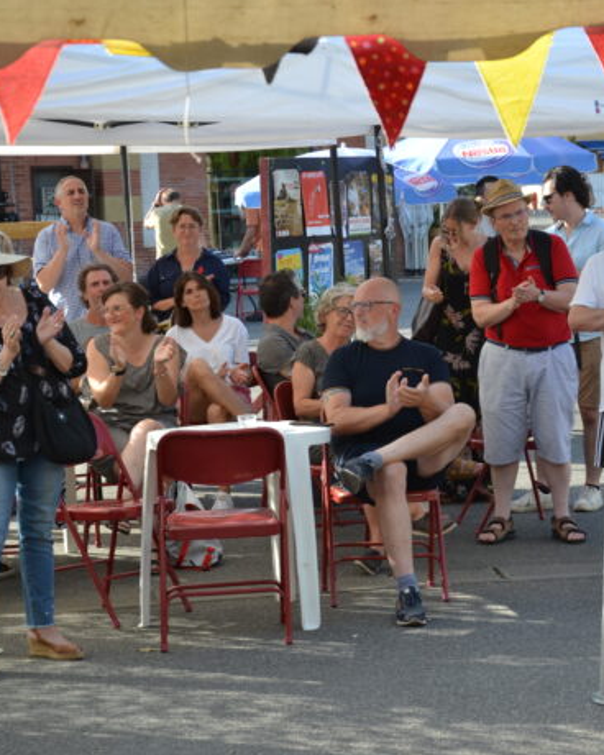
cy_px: 378
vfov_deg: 17.9
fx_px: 2391
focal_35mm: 107
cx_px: 432
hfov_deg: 14.4
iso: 125
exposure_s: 1/125
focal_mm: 50
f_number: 5.6
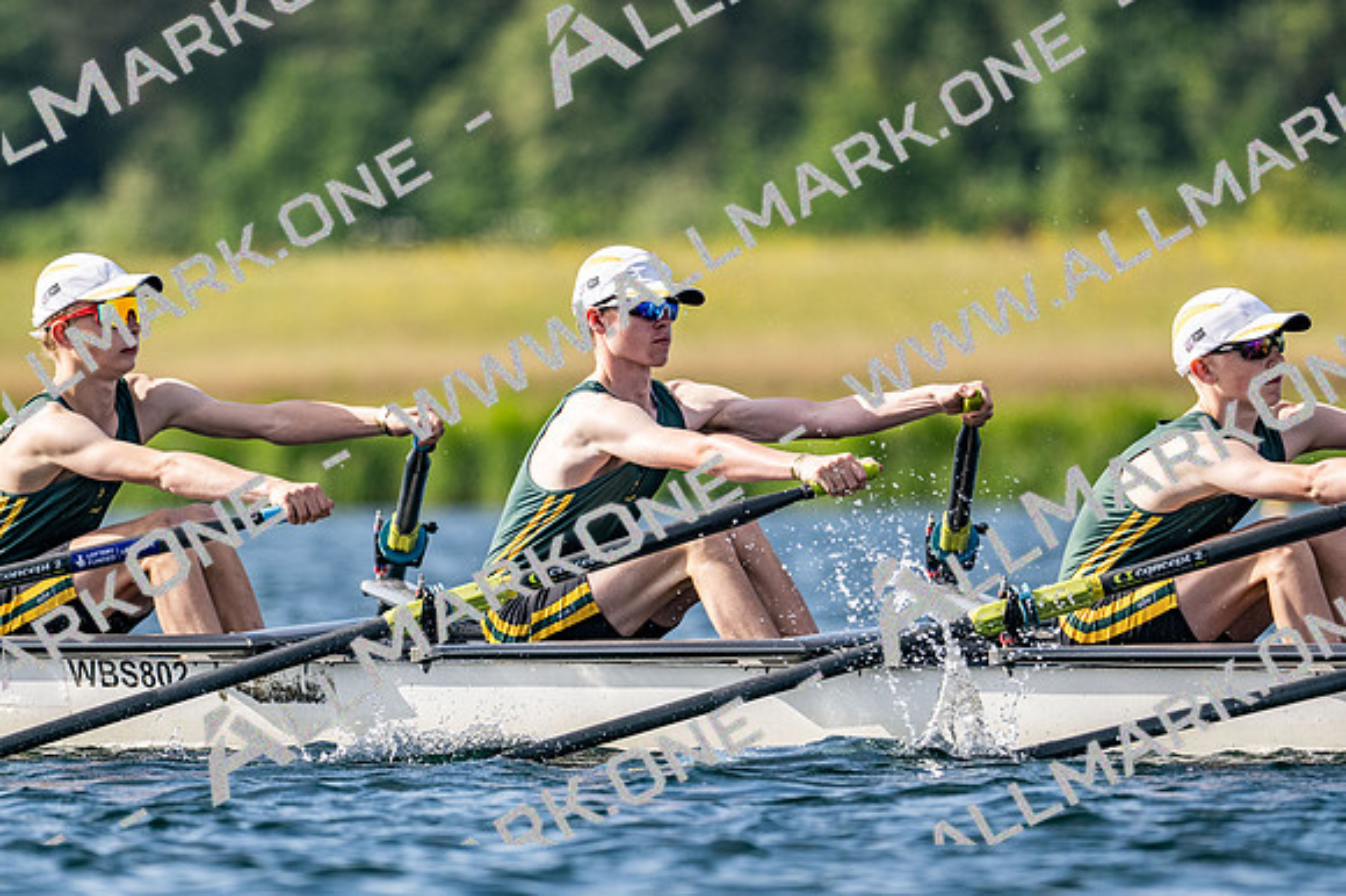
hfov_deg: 3.4
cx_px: 673
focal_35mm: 600
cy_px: 448
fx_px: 22420
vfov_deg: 2.3
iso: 250
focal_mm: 400
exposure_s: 1/2500
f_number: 4.5
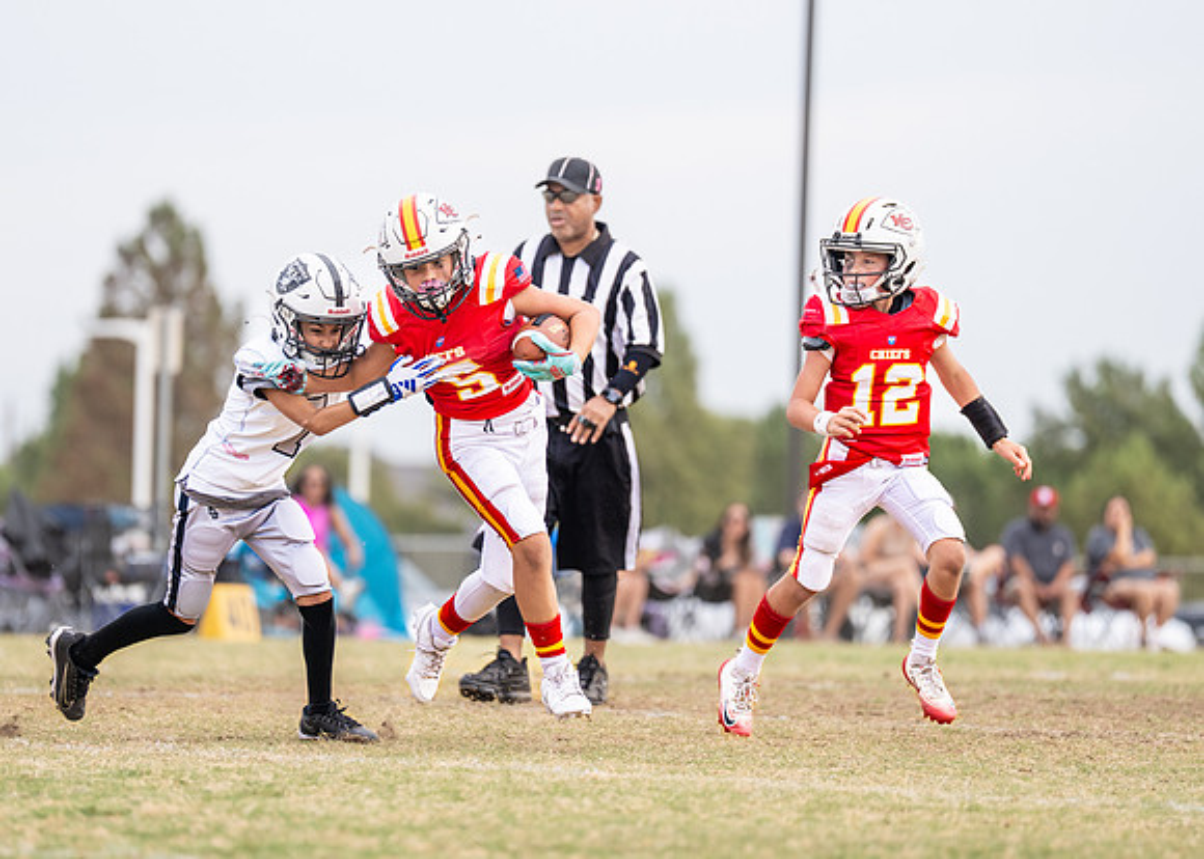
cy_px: 404
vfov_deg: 4.8
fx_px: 10237
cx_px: 505
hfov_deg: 6.7
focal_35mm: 299
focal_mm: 200
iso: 160
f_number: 2.8
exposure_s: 1/1250
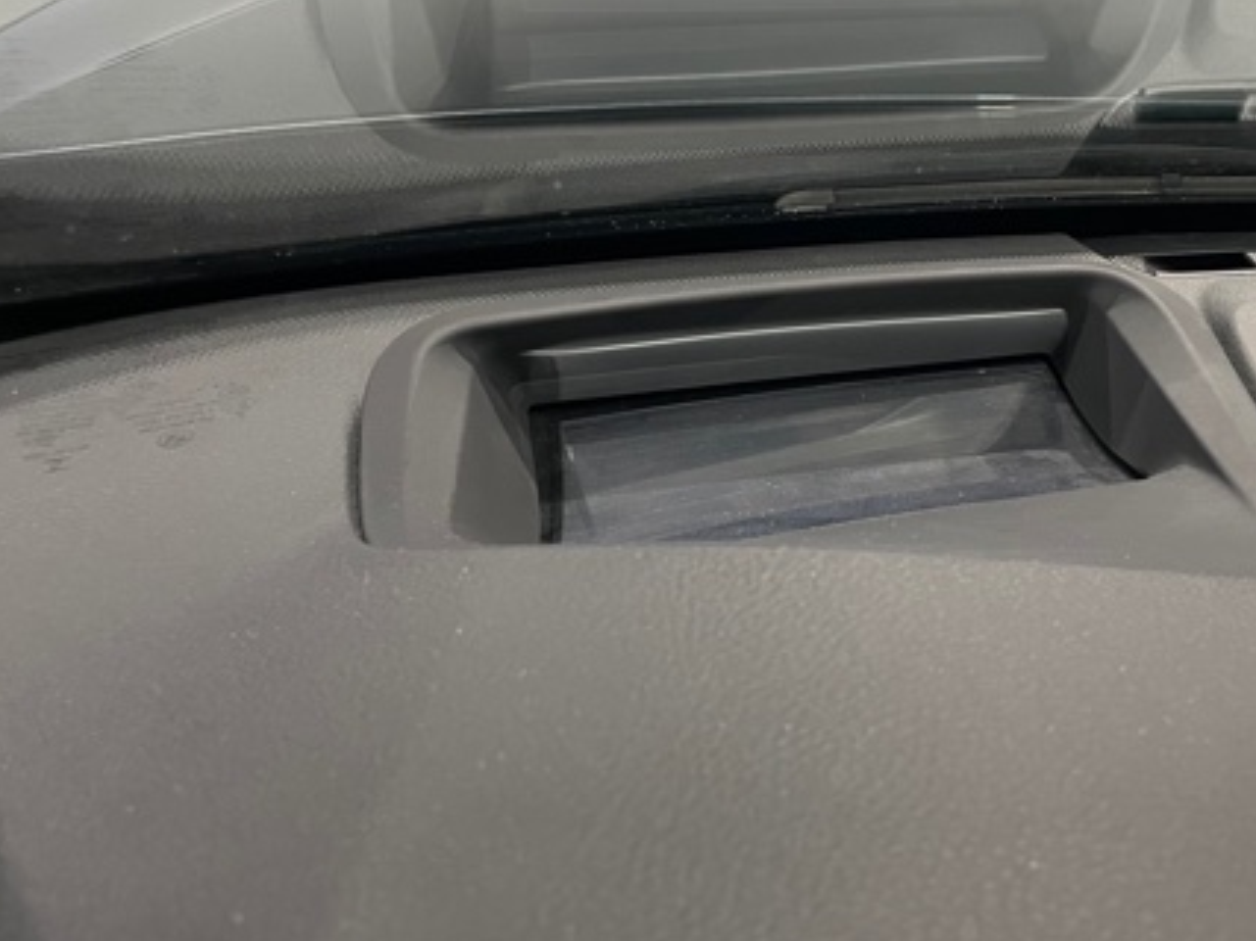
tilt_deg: -30.6
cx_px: 785
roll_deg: -6.6
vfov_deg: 36.1
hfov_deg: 47.4
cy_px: 253
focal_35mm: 39
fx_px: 1415
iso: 250
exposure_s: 1/51
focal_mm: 4.2
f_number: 1.6
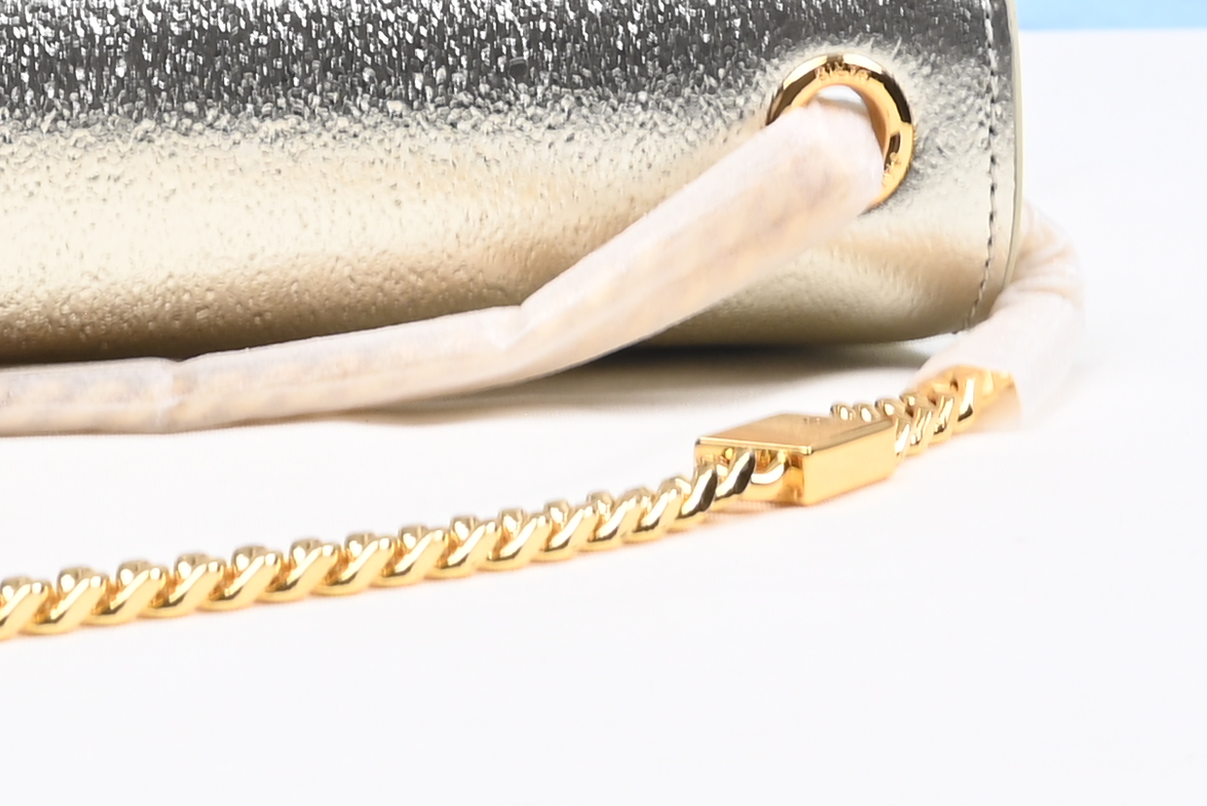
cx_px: 183
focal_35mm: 199
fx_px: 6674
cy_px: -1002
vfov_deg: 6.6
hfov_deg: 10.3
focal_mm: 41
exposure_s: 1/2
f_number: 16
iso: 100
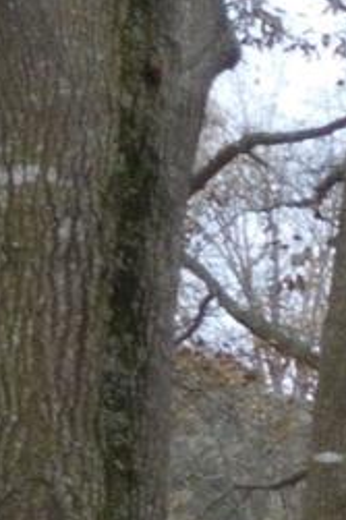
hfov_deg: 5.0
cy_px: 996
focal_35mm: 239
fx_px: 3450
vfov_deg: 8.2
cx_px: 1479
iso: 200
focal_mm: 7.1
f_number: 3.9
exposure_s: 1/30
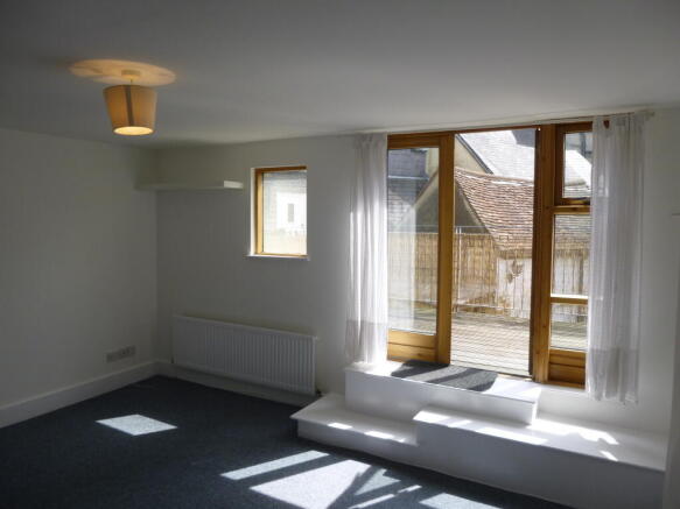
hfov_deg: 69.4
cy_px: 254
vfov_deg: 54.9
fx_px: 491
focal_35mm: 25
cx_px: 340
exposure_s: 1/200
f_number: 3.1
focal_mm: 4.5
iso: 100
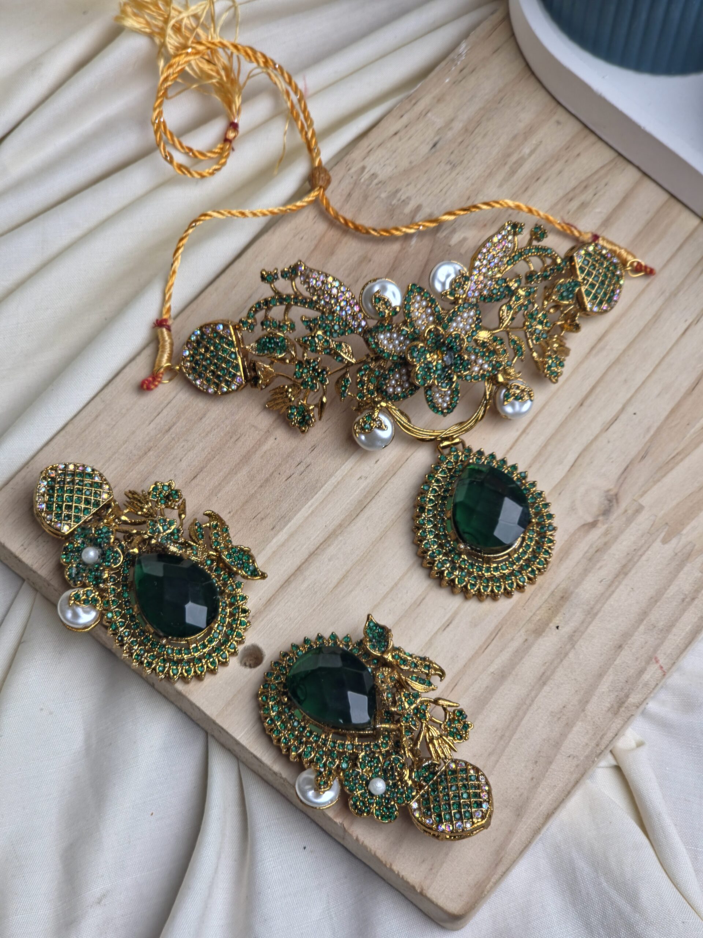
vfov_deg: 28.2
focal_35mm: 69
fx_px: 1868
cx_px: 352
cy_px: 469
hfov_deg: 21.3
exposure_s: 1/100
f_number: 2.4
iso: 100
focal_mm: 7.9
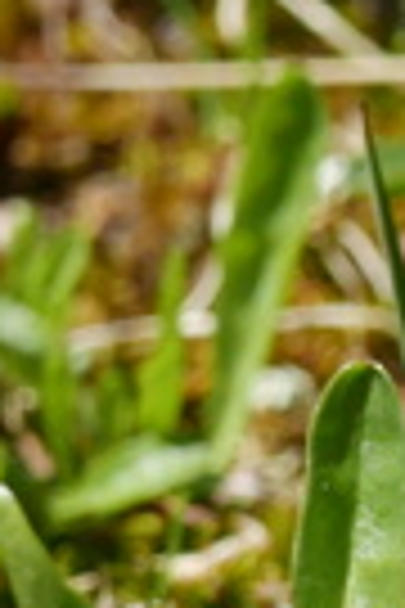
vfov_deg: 5.3
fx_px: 6513
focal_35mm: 386
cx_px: 1199
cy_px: 495
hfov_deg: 3.5
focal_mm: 29.3
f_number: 5.6
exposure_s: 1/500
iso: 200
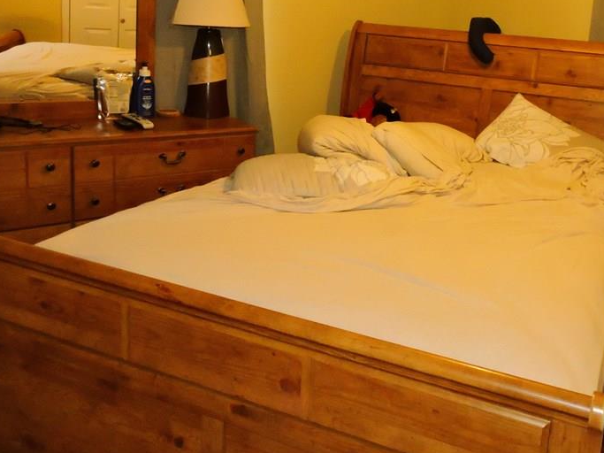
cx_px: 401
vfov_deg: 38.9
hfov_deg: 50.5
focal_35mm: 36
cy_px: 131
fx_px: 628
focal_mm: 4.3
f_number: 5.3
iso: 1600
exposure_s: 1/30
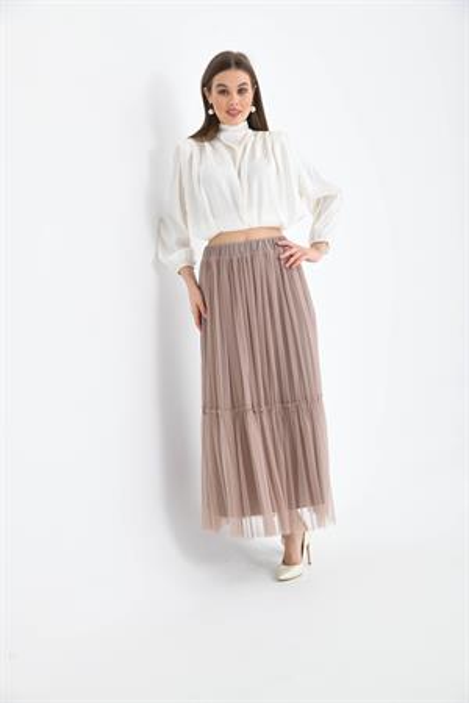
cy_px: 352
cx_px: 234
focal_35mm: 52
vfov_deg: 38.2
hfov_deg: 26.0
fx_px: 1016
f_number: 7.1
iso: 250
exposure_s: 1/125
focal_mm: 52
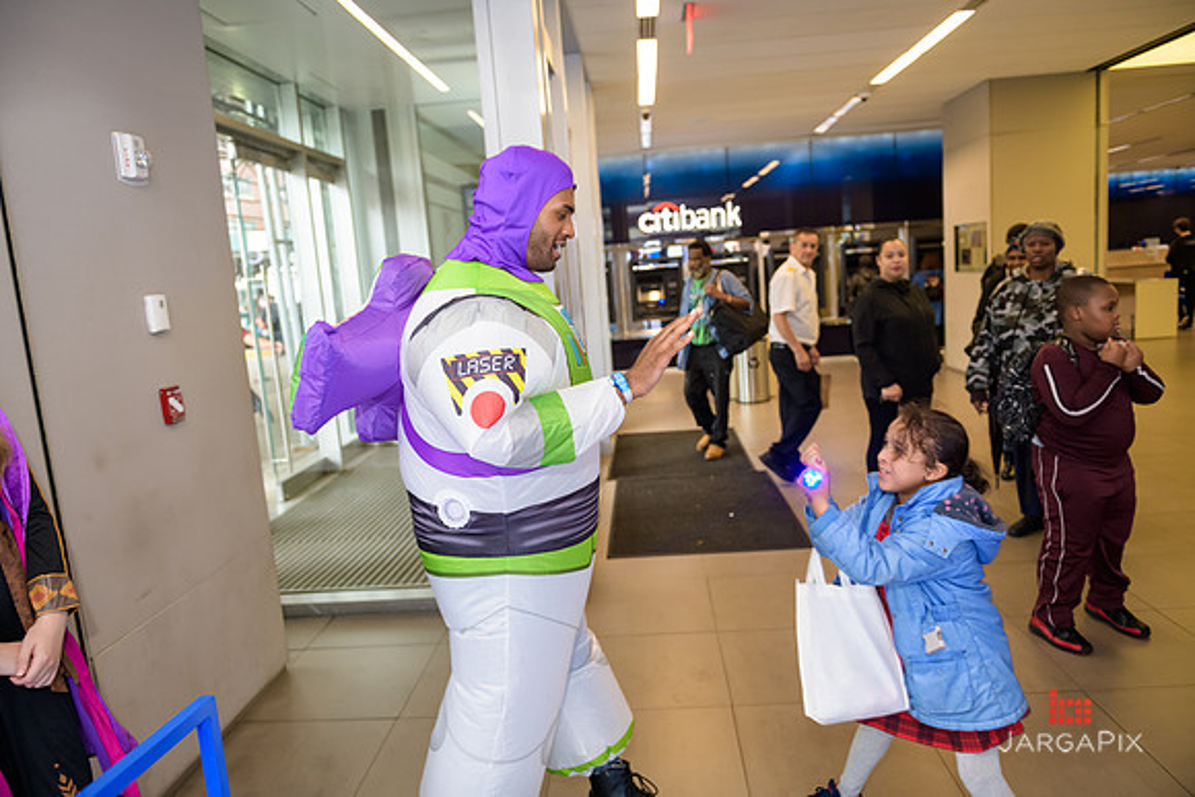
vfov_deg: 53.2
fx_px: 797
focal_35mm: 24
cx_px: 598
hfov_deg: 73.7
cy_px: 398
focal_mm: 24
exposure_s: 1/125
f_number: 3.2
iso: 800
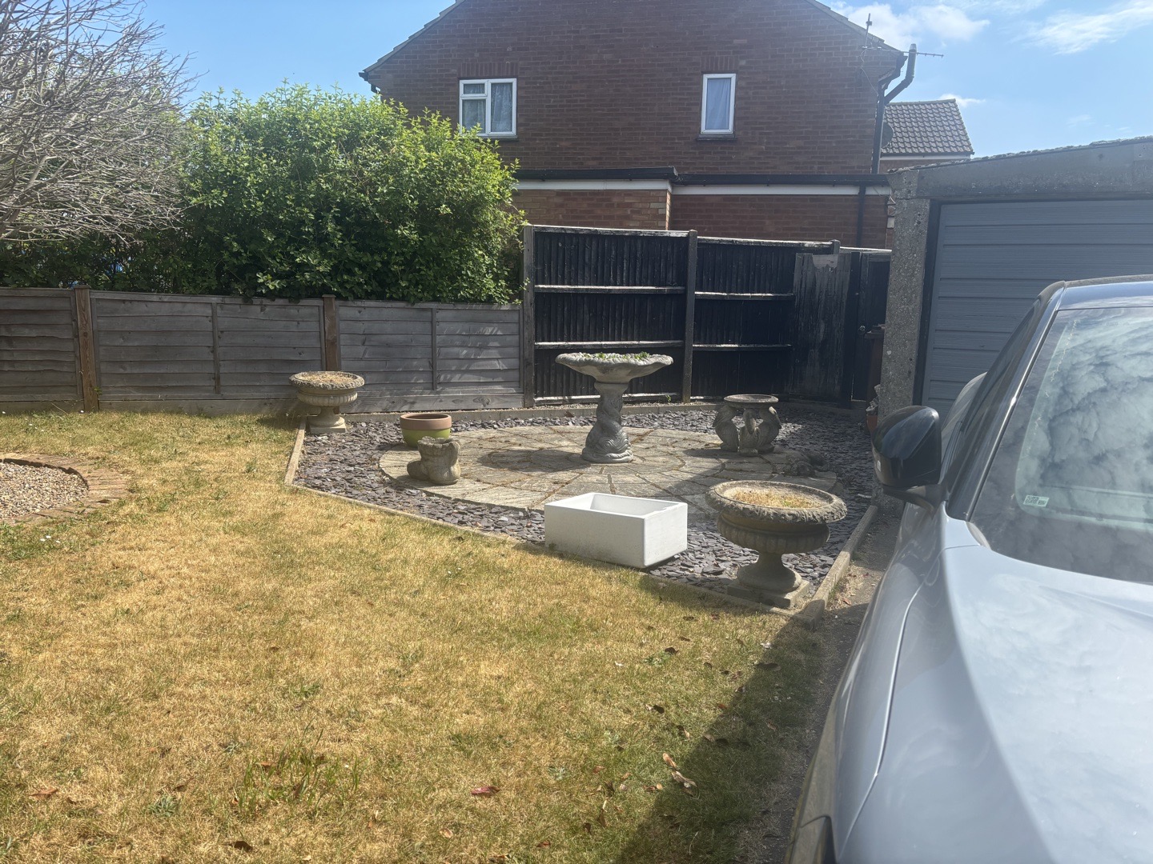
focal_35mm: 26
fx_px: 866
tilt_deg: -9.4
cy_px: 432
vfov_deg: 53.1
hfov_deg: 67.3
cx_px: 576
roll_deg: -1.5
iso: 50
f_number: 1.6
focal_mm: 5.96
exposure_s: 1/1984
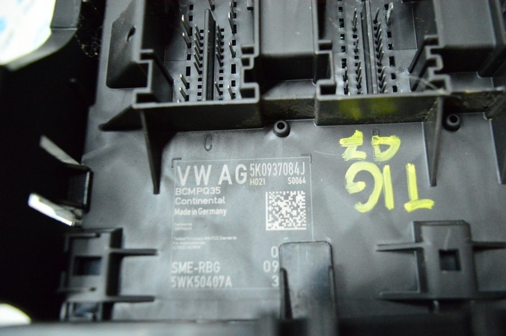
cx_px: 253
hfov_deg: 57.3
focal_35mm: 33
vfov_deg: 39.9
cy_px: 168
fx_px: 463
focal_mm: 22
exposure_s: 1/320
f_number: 3.8
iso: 6400
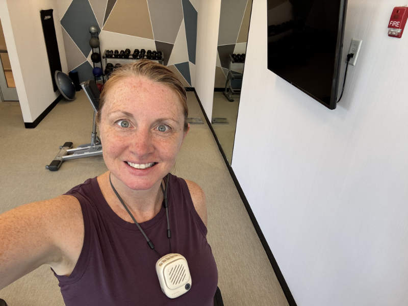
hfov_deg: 73.9
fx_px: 271
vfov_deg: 58.9
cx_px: 204
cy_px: 153
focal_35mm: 23
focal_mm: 2.7
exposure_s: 1/99
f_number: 1.9
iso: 80
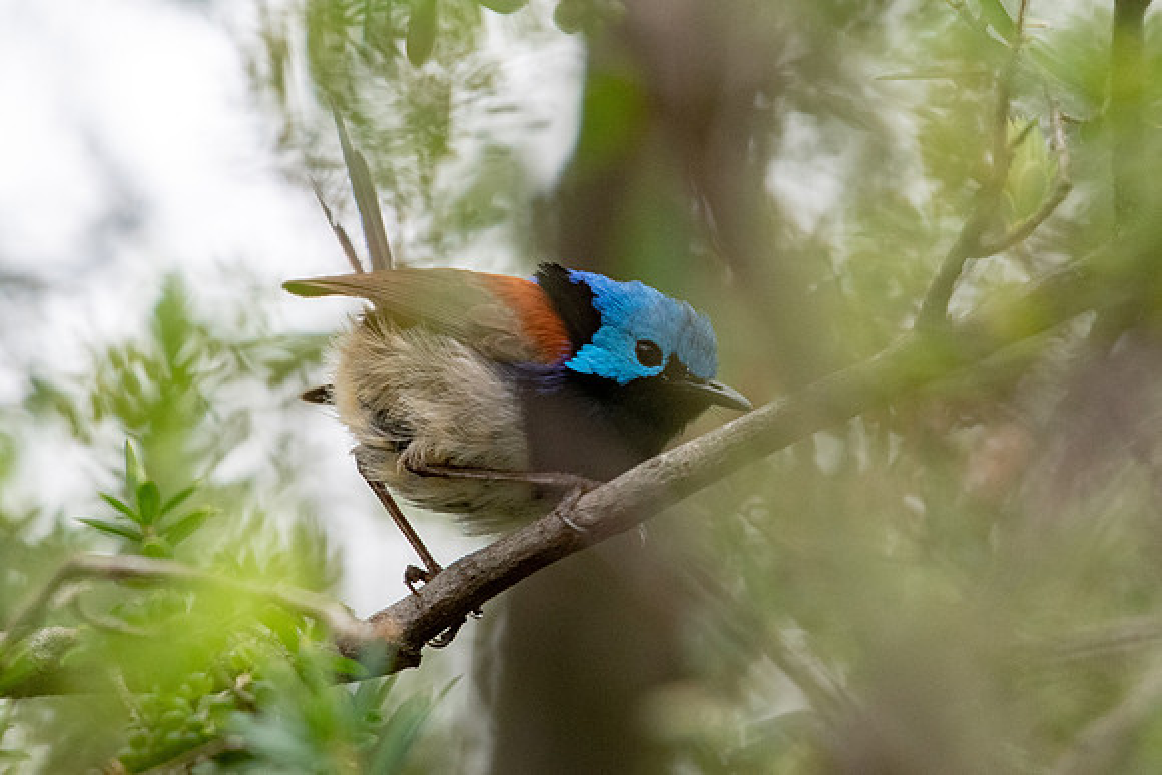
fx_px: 31752
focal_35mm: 984
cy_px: 266
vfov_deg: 1.4
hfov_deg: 2.1
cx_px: 555
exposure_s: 1/640
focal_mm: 500
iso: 1400
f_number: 5.6
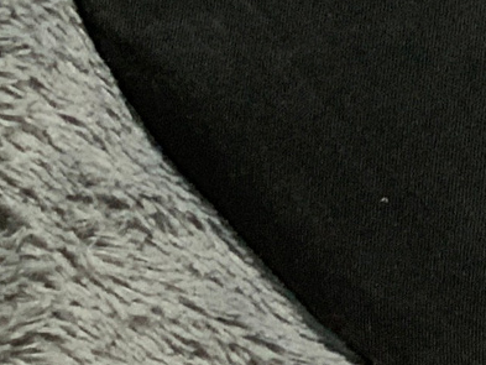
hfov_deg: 8.8
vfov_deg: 7.4
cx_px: 1390
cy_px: -499
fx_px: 2654
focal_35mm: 189
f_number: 1.8
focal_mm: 3
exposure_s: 1/104
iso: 64
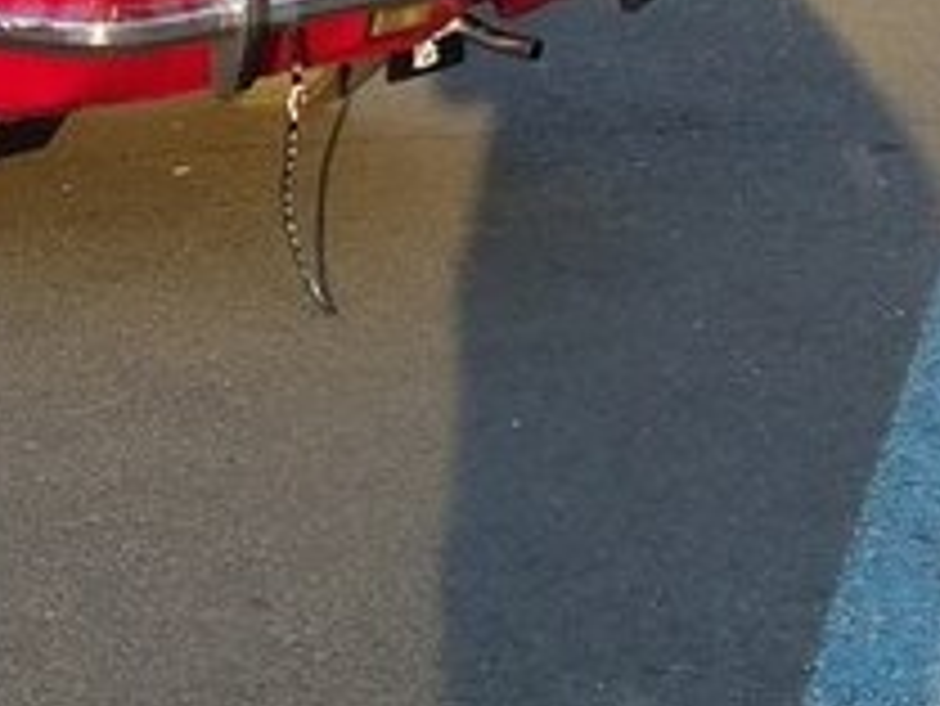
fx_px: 2663
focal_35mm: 98
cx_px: -162
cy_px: -43
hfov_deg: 19.0
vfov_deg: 14.8
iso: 40
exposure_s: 1/277
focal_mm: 3.3
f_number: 2.2
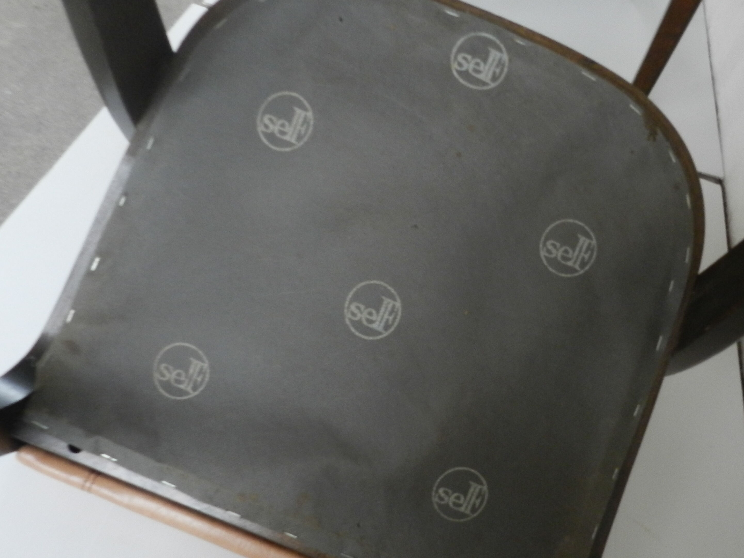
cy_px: 342
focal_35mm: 32
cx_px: 451
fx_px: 688
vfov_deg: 43.9
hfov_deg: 56.3
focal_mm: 4
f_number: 3.4
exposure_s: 1/8
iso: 400
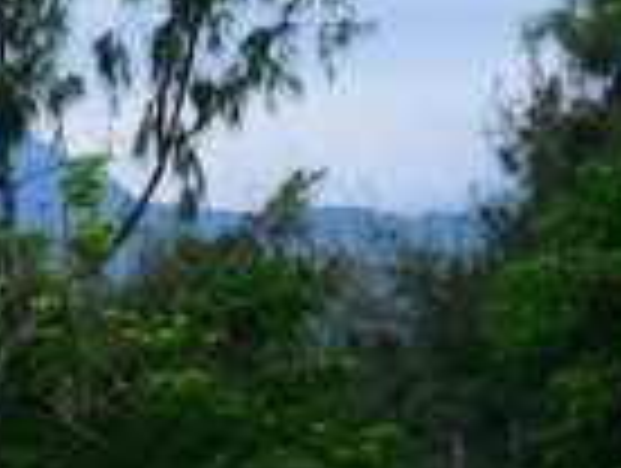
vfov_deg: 2.1
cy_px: 1159
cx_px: -1089
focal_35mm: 706
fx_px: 12687
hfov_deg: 2.8
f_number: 14
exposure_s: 1/3200
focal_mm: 130
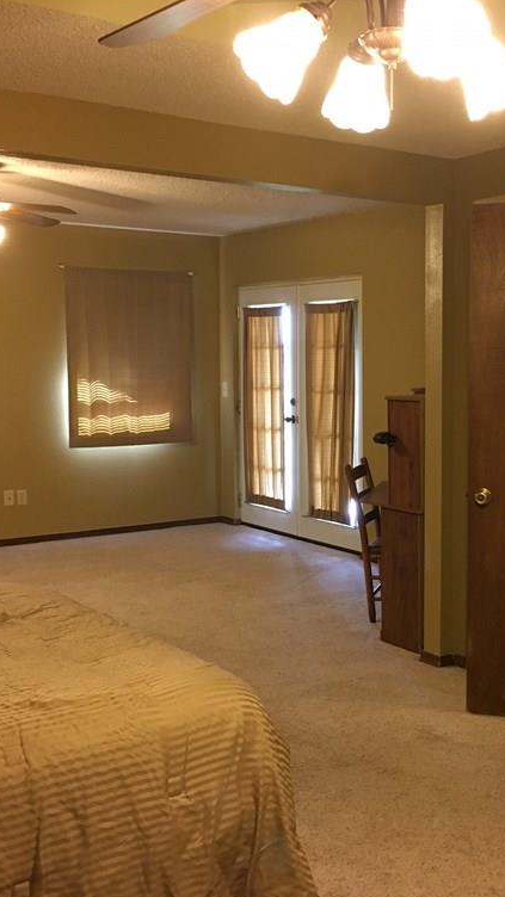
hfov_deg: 27.4
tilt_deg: -5.2
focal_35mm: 43
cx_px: 367
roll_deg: -0.3
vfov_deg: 47.4
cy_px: 447
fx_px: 1024
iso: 250
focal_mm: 4.15
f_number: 2.2
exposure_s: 1/30
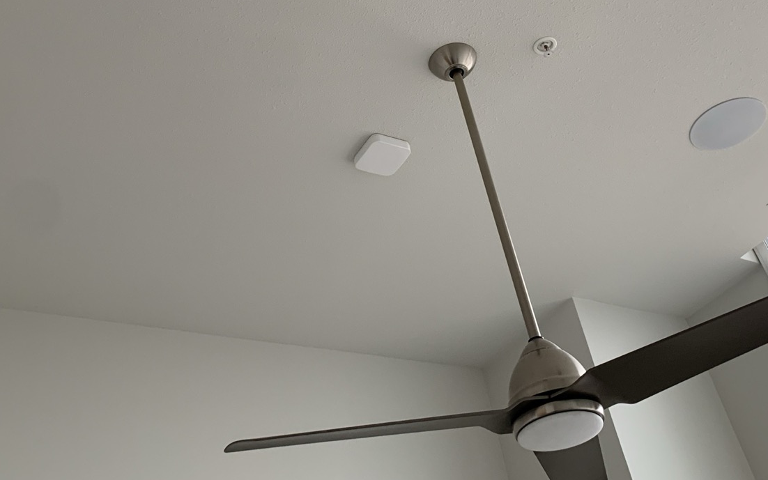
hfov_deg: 49.2
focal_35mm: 40
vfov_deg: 31.2
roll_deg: +14.8
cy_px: 97
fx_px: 837
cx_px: 412
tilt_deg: +44.3
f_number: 1.8
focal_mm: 4.25
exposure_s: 1/60
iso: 100
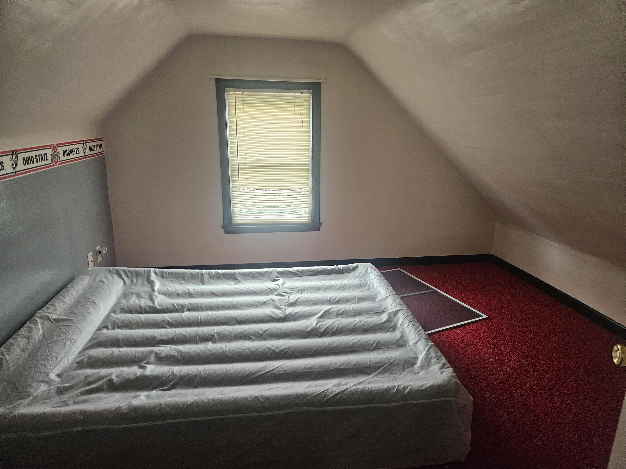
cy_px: 234
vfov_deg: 58.9
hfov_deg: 73.9
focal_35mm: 23
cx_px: 313
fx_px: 416
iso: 500
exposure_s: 1/120
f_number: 1.8
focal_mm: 5.4
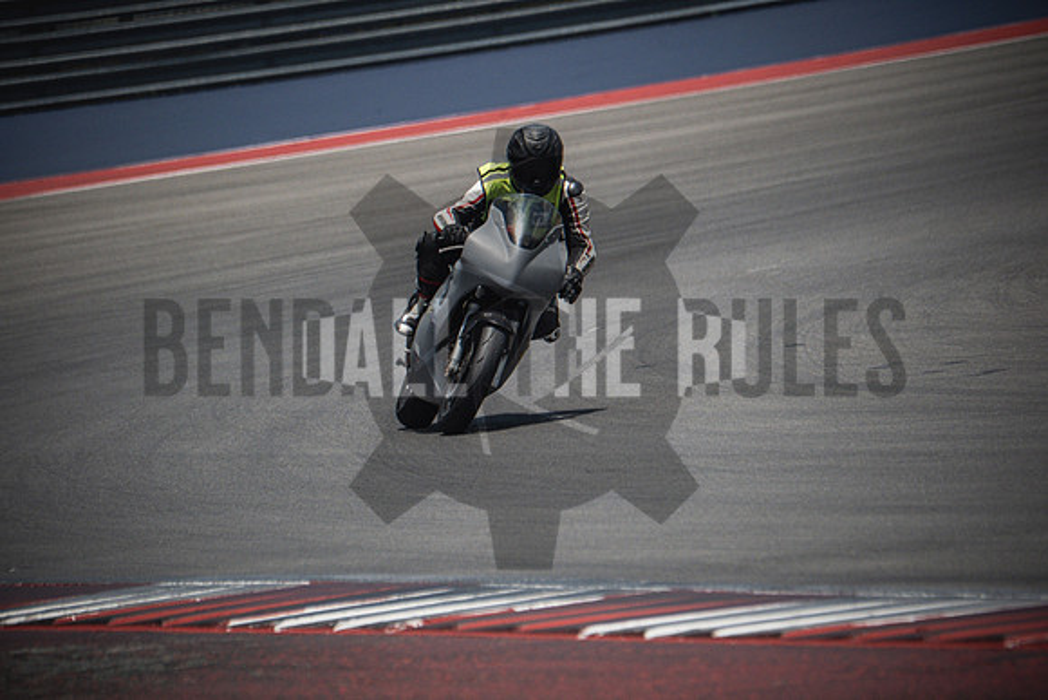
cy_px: 350
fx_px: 17470
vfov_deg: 2.3
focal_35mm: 600
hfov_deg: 3.4
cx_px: 524
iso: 1250
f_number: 5.6
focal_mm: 400
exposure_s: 1/5000
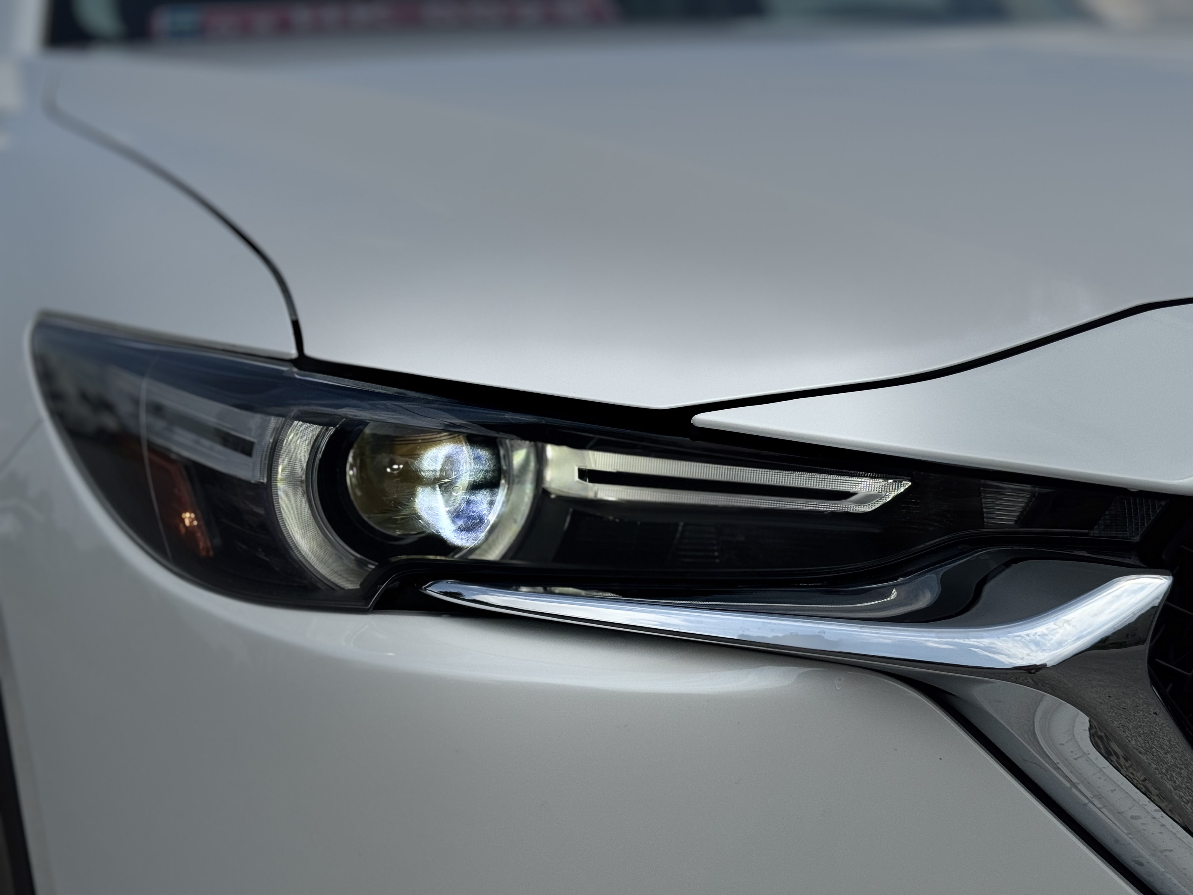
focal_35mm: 48
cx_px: 596
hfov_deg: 39.7
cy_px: 448
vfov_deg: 30.3
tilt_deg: -7.7
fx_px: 1654
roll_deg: +0.5
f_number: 1.78
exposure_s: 1/15385
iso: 50
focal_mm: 6.76
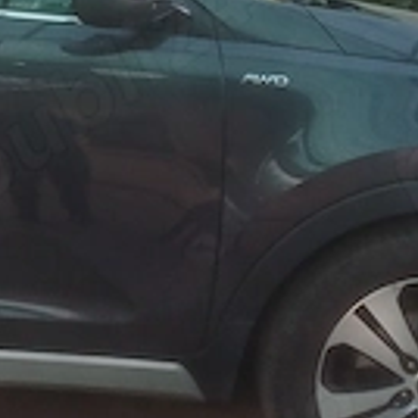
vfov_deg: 17.4
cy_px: 87
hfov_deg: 16.9
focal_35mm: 99
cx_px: -66
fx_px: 1353
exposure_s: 1/50
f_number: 1.8
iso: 125
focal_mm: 4.65
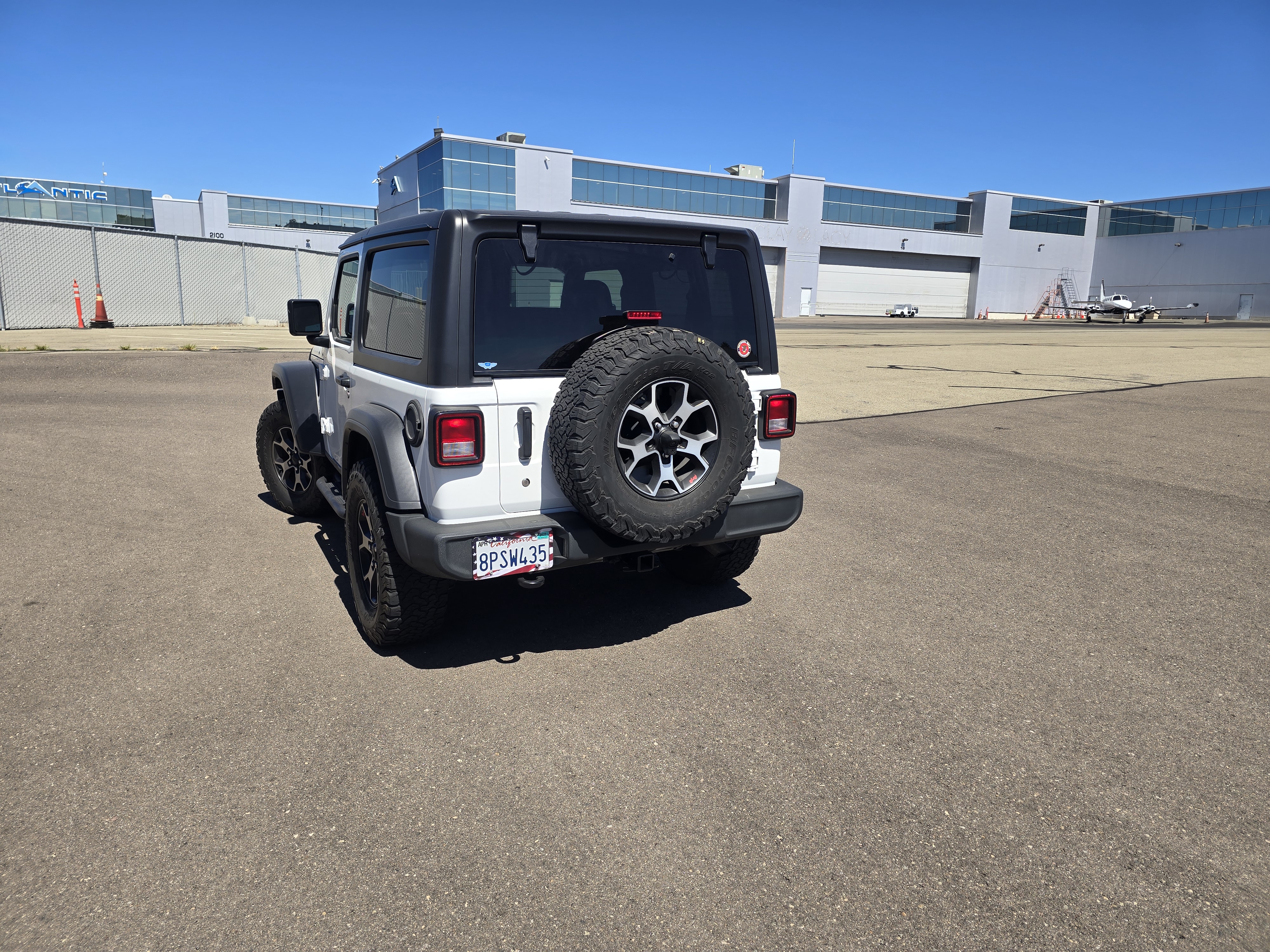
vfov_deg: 58.9
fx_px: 844
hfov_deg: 73.9
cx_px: 635
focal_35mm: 23
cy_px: 476
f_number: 1.7
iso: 12
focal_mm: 6.3
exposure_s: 1/738
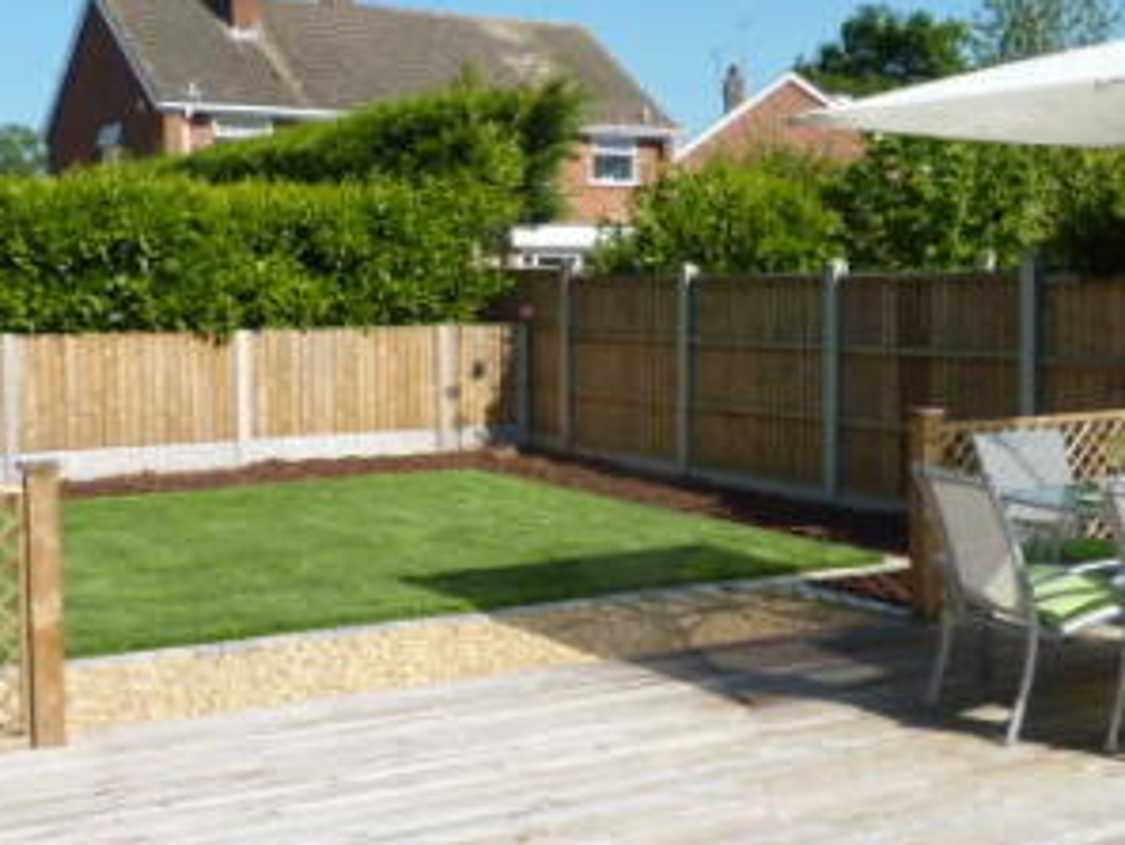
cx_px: 593
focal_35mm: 49
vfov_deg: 29.7
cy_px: 396
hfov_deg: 38.9
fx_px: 1593
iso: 80
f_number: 4.5
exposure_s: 1/500
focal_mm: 4.1
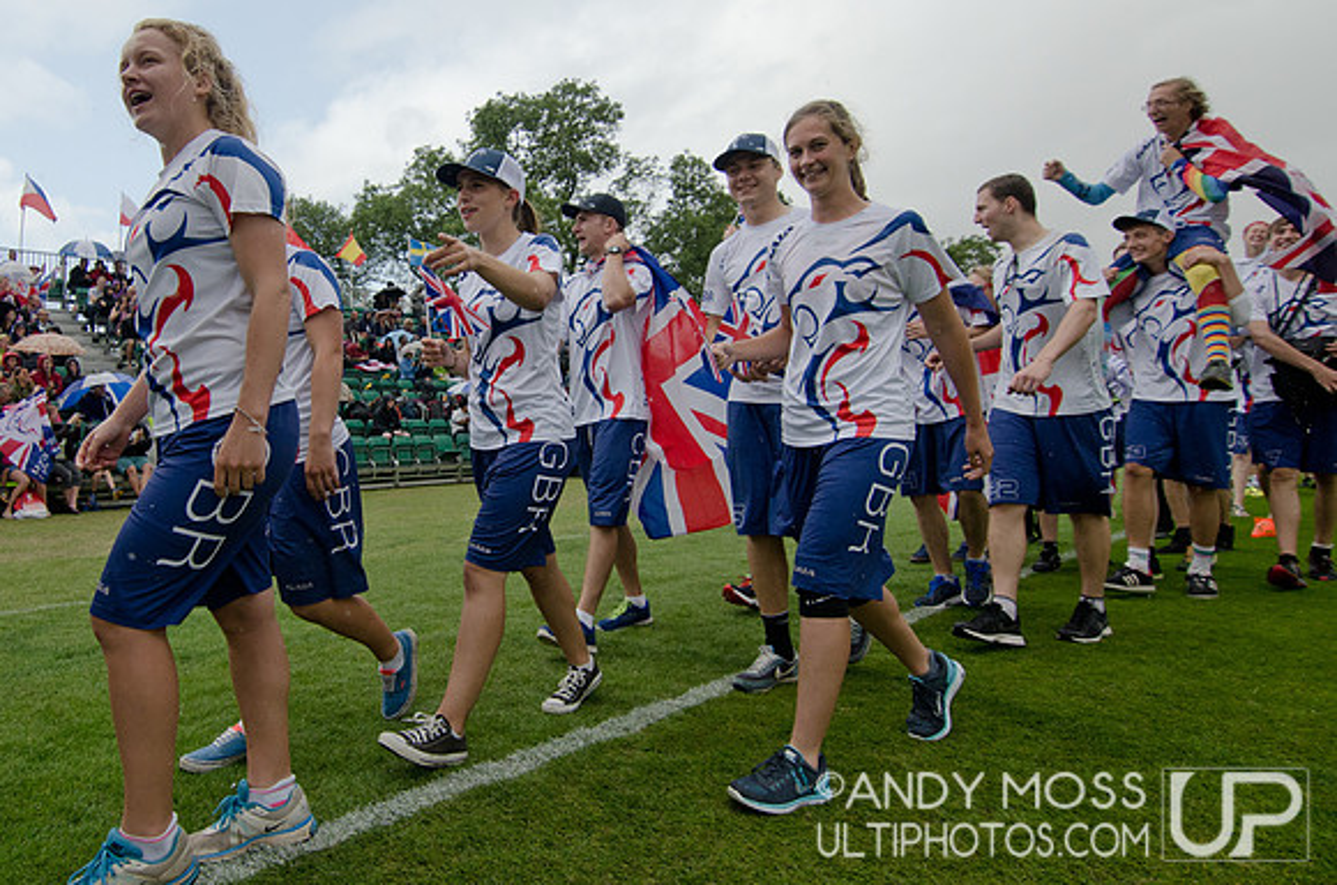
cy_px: 442
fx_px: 611
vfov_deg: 71.8
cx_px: 668
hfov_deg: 95.1
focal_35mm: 16
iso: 500
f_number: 4.5
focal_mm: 11
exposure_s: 1/2000
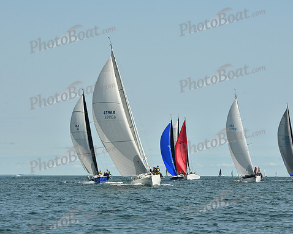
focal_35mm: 165
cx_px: 148
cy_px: 117
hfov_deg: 11.7
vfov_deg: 9.4
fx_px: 1432
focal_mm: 145
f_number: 11
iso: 320
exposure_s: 1/1000
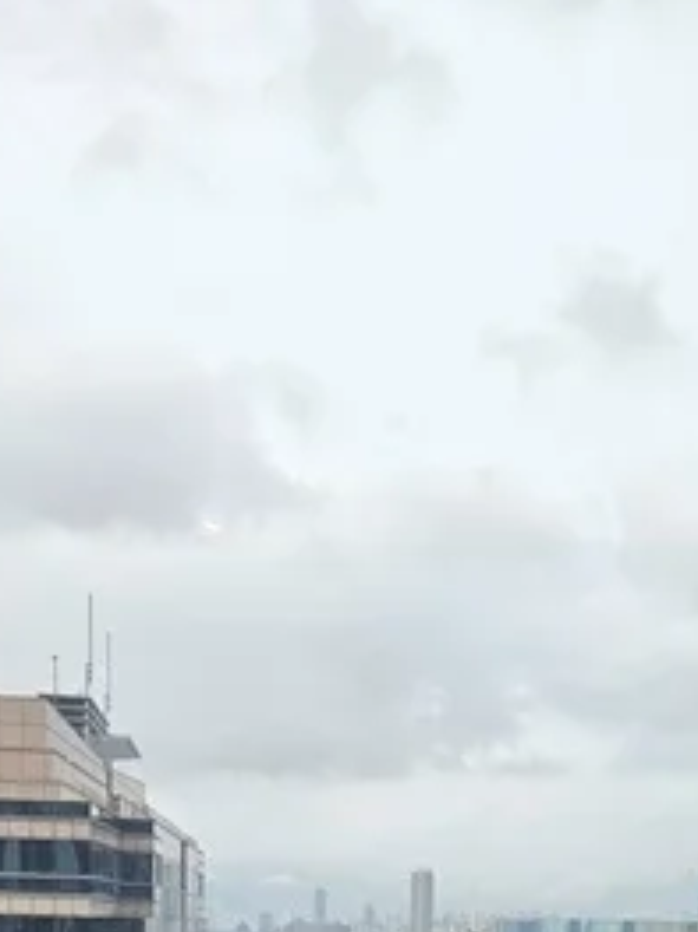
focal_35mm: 56
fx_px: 1507
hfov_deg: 26.1
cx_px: 400
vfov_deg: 29.5
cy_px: 1123
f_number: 1.7
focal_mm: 6.3
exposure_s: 1/180
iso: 16
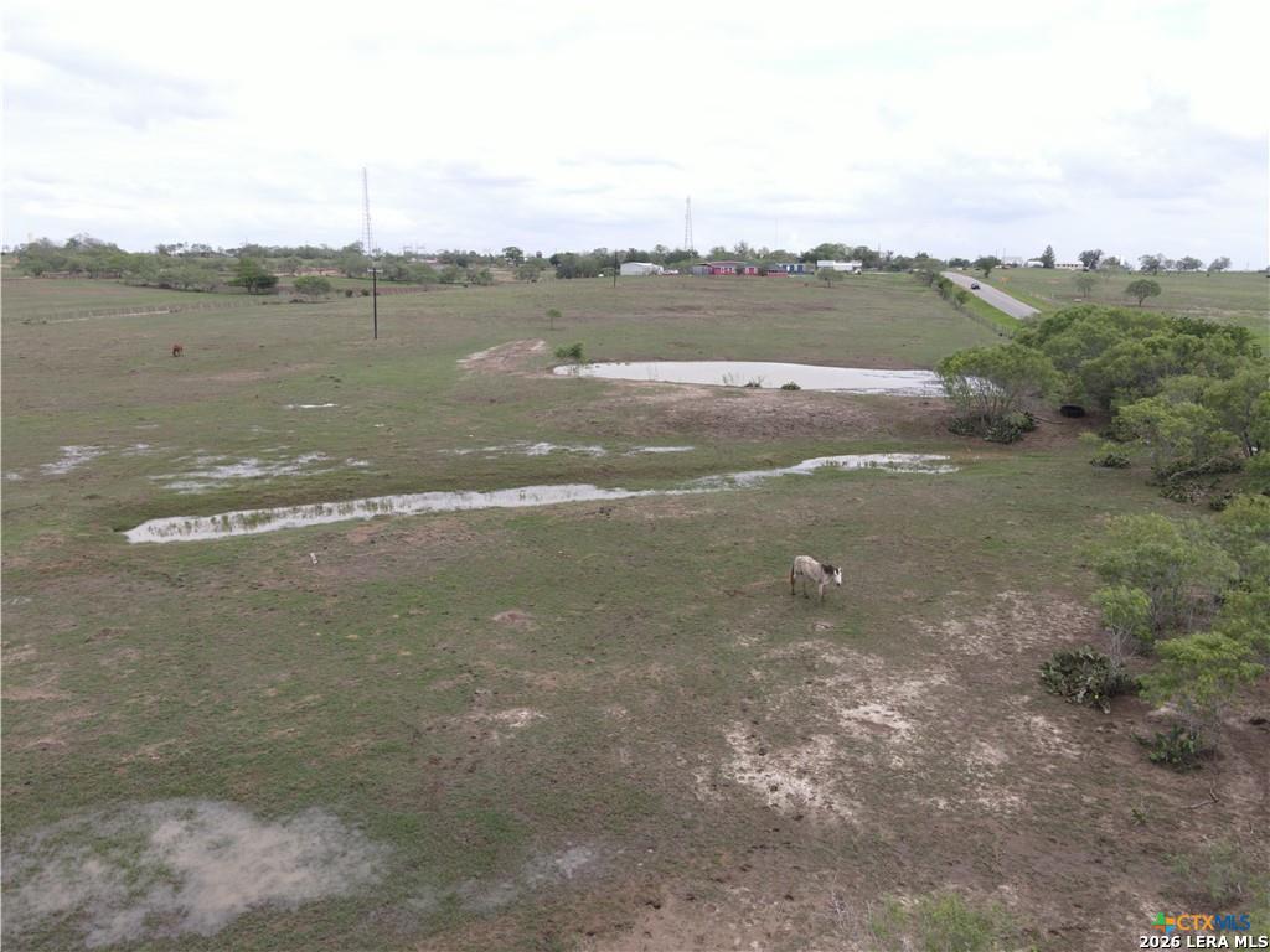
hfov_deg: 71.6
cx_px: 635
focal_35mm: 24
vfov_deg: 56.8
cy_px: 476
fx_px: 881
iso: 100
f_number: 2.8
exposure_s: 1/250
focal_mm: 4.5
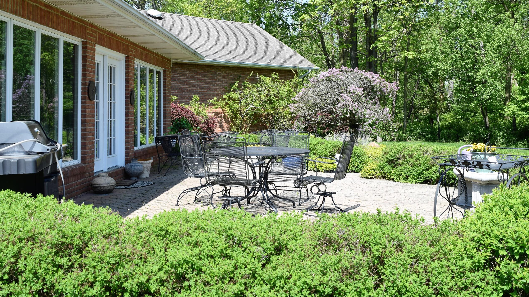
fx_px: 575
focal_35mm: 41
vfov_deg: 28.8
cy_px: 98
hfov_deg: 49.3
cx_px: 243
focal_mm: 22
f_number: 7.1
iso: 100
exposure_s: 1/200
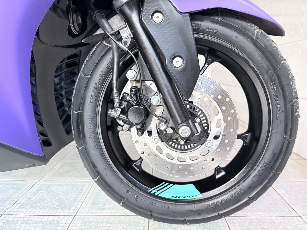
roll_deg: +0.3
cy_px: 115
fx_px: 231
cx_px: 154
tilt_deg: -10.4
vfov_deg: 53.1
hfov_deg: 67.3
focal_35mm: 26
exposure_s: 1/60
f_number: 1.6
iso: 500
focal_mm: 5.96
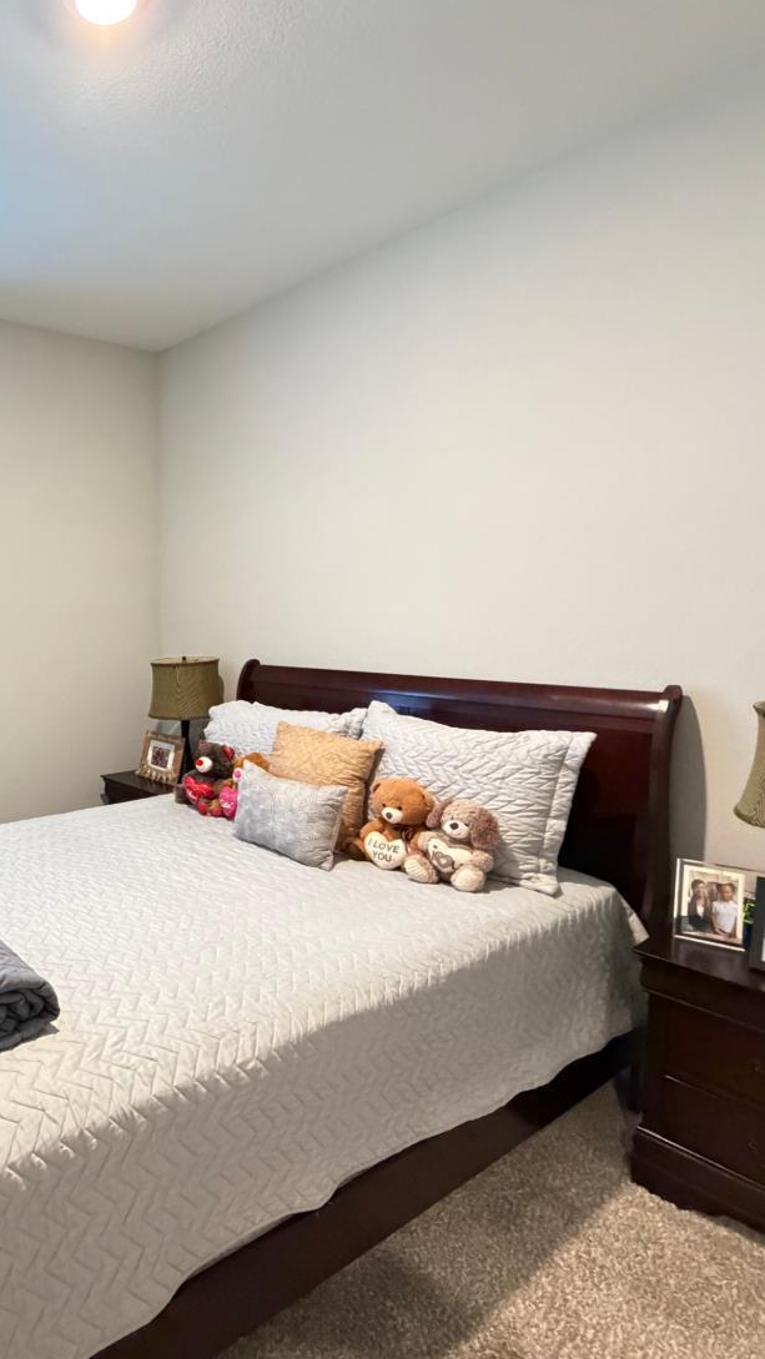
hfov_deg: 48.7
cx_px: 96
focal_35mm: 21
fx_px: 757
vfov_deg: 83.8
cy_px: 676
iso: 1000
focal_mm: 2.22
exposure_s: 1/40
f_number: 2.2
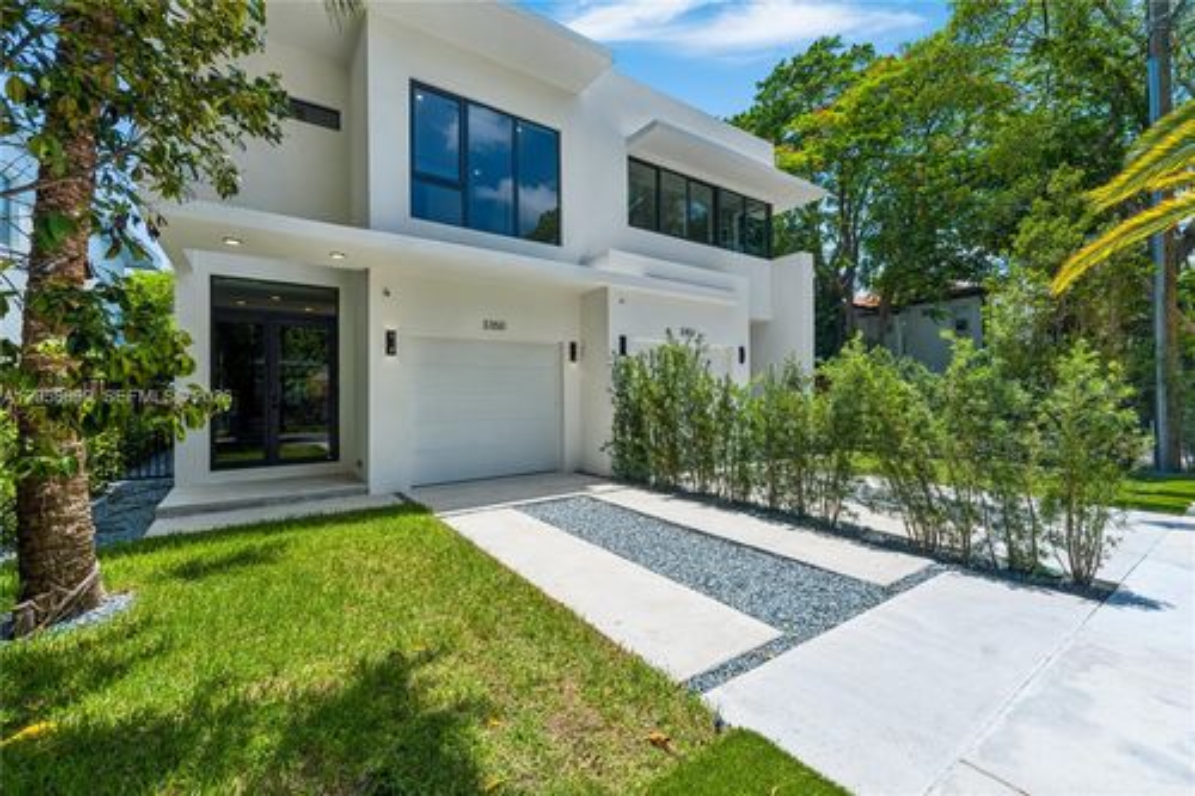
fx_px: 465
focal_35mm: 14
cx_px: 598
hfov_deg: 104.3
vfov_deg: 81.2
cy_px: 398
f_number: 14
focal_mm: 14
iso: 200
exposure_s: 1/160
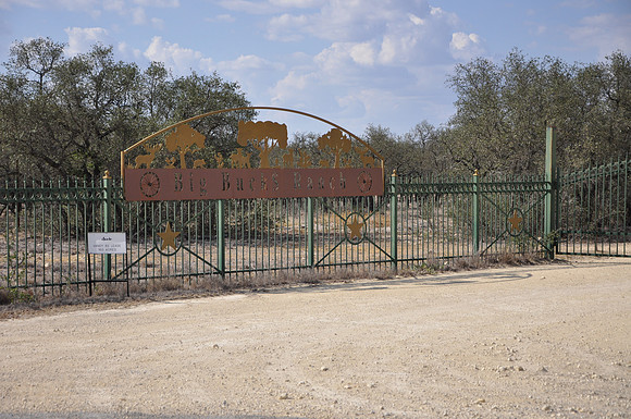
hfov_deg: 23.4
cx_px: 316
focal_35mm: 87
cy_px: 210
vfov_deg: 15.7
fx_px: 1523
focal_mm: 58
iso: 320
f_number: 5.6
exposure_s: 1/500
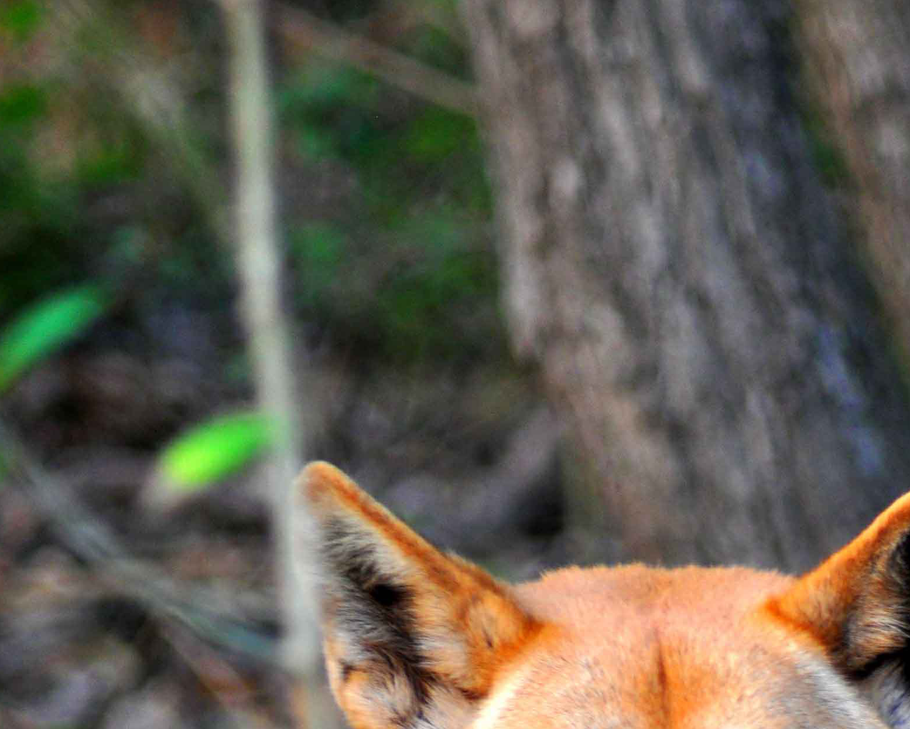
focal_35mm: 407
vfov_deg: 3.8
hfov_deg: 4.7
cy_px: 993
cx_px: 697
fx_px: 10972
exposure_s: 1/80
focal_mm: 105
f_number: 4
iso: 400
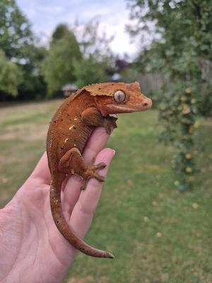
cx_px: 106
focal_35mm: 23
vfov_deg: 73.9
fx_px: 188
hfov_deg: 58.9
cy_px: 142
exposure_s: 1/182
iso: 125
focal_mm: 5.4
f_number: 1.8
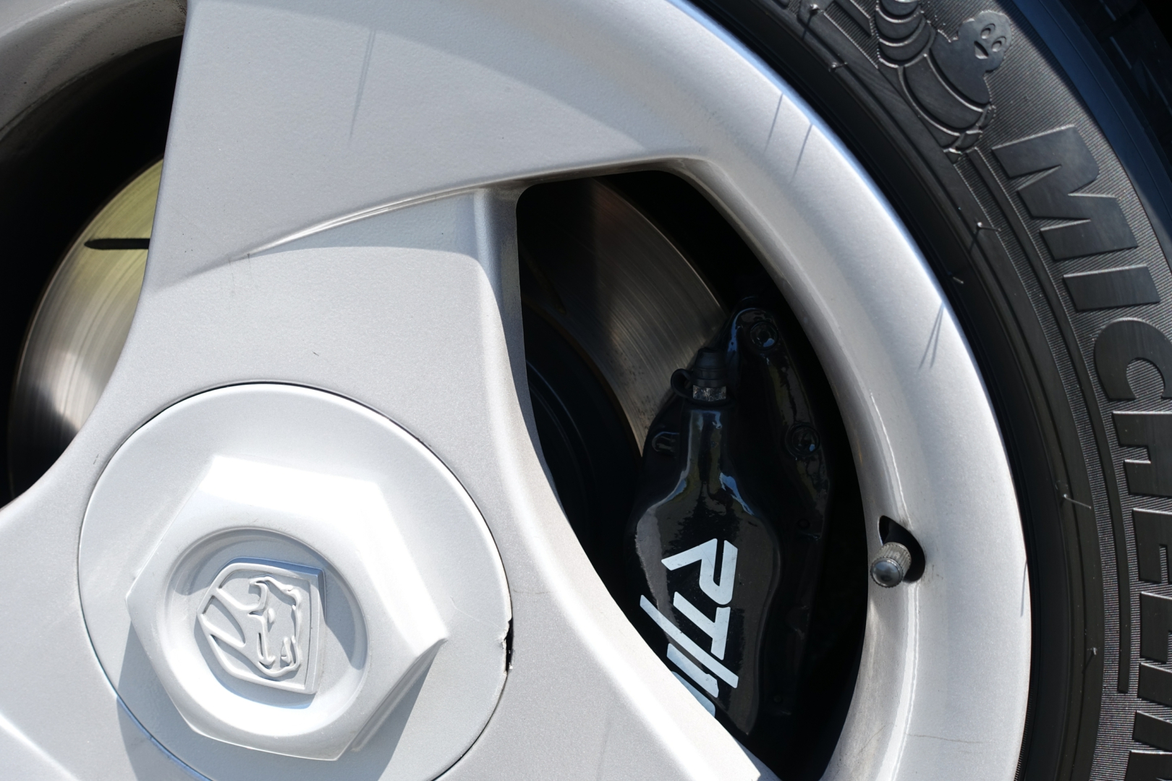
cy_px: 390
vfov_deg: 31.2
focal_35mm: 43
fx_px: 1400
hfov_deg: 45.4
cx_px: 586
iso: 125
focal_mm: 15.94
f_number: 4
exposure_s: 1/320
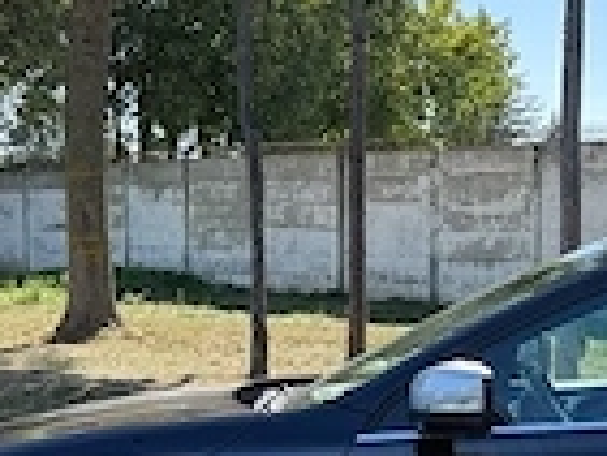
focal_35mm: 102
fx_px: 1790
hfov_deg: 18.4
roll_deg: -1.5
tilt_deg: -5.5
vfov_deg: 14.3
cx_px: 706
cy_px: 443
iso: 100
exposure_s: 1/1493
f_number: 1.78
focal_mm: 6.76
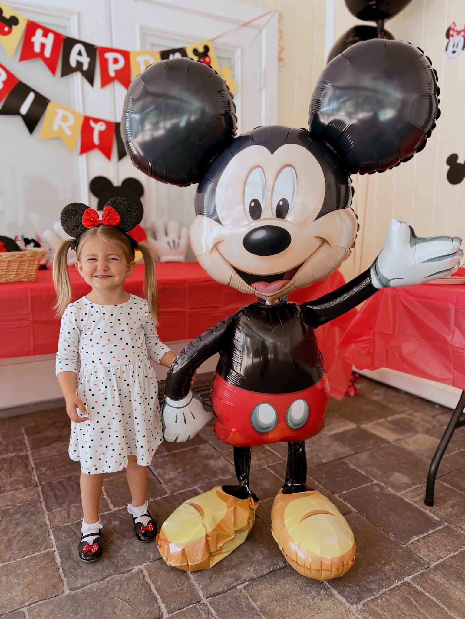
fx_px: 466
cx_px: 232
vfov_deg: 67.3
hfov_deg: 53.1
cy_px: 310
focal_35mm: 26
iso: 80
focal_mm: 5.7
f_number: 1.5
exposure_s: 1/121
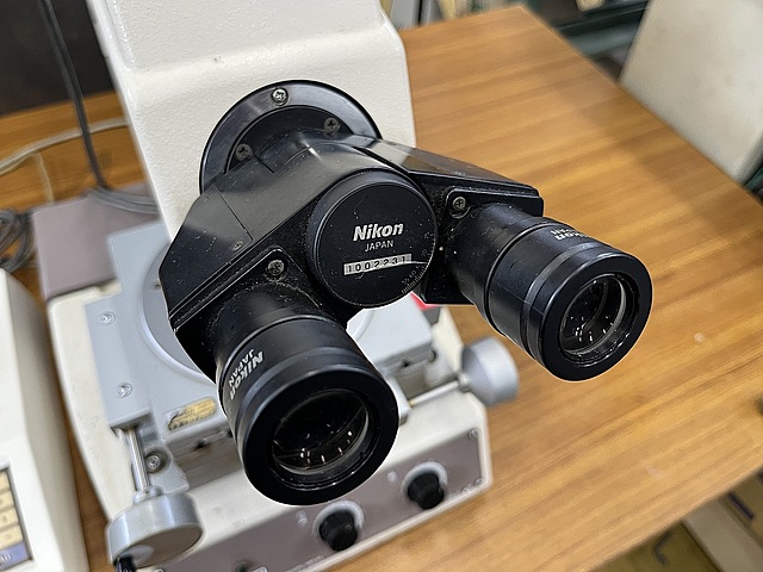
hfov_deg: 67.3
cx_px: 382
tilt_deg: -51.6
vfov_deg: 53.1
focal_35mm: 26
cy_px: 286
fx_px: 573
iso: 125
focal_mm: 5.1
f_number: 1.6
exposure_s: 1/70
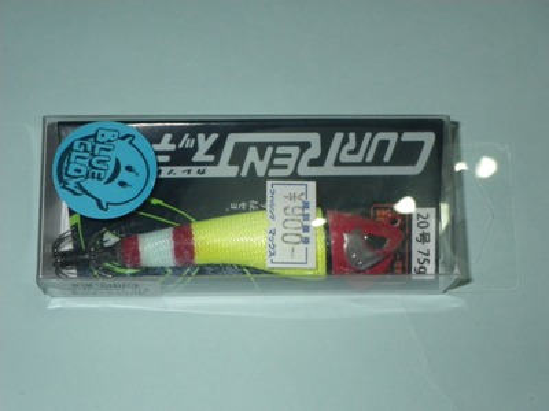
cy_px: 206
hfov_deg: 31.2
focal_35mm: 62
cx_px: 274
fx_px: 983
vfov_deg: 23.7
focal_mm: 11.1
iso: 400
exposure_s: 1/80
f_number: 5.5
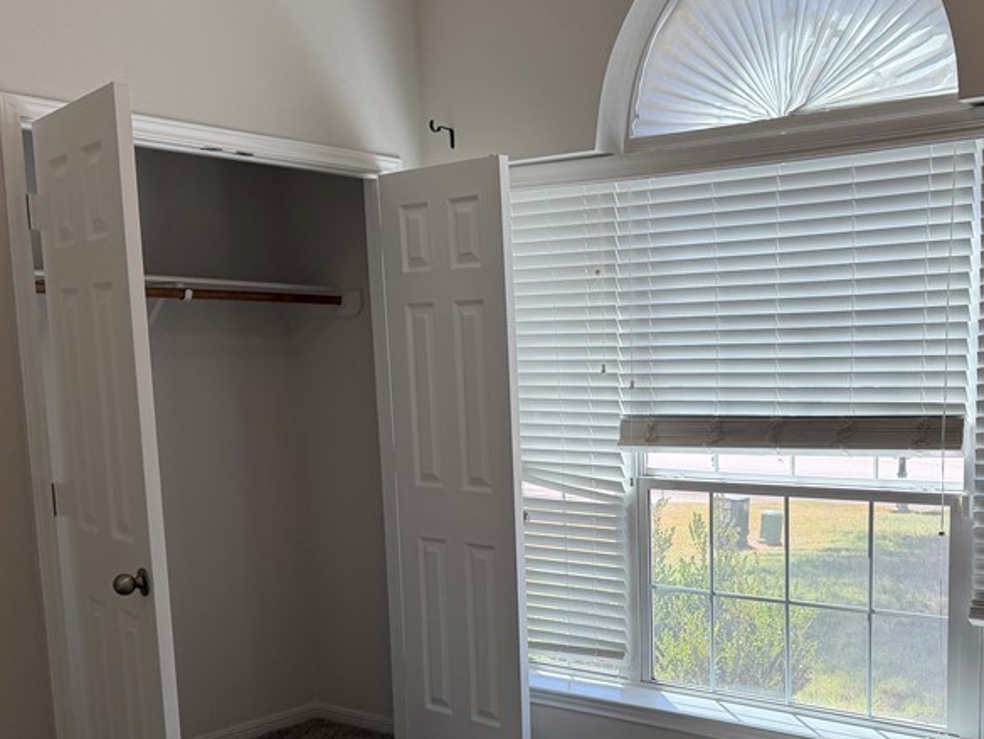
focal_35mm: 42
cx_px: 693
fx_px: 1194
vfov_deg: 33.8
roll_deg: +0.3
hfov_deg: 43.8
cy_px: 530
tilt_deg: -7.9
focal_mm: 6.76
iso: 100
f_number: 1.78
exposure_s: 1/488
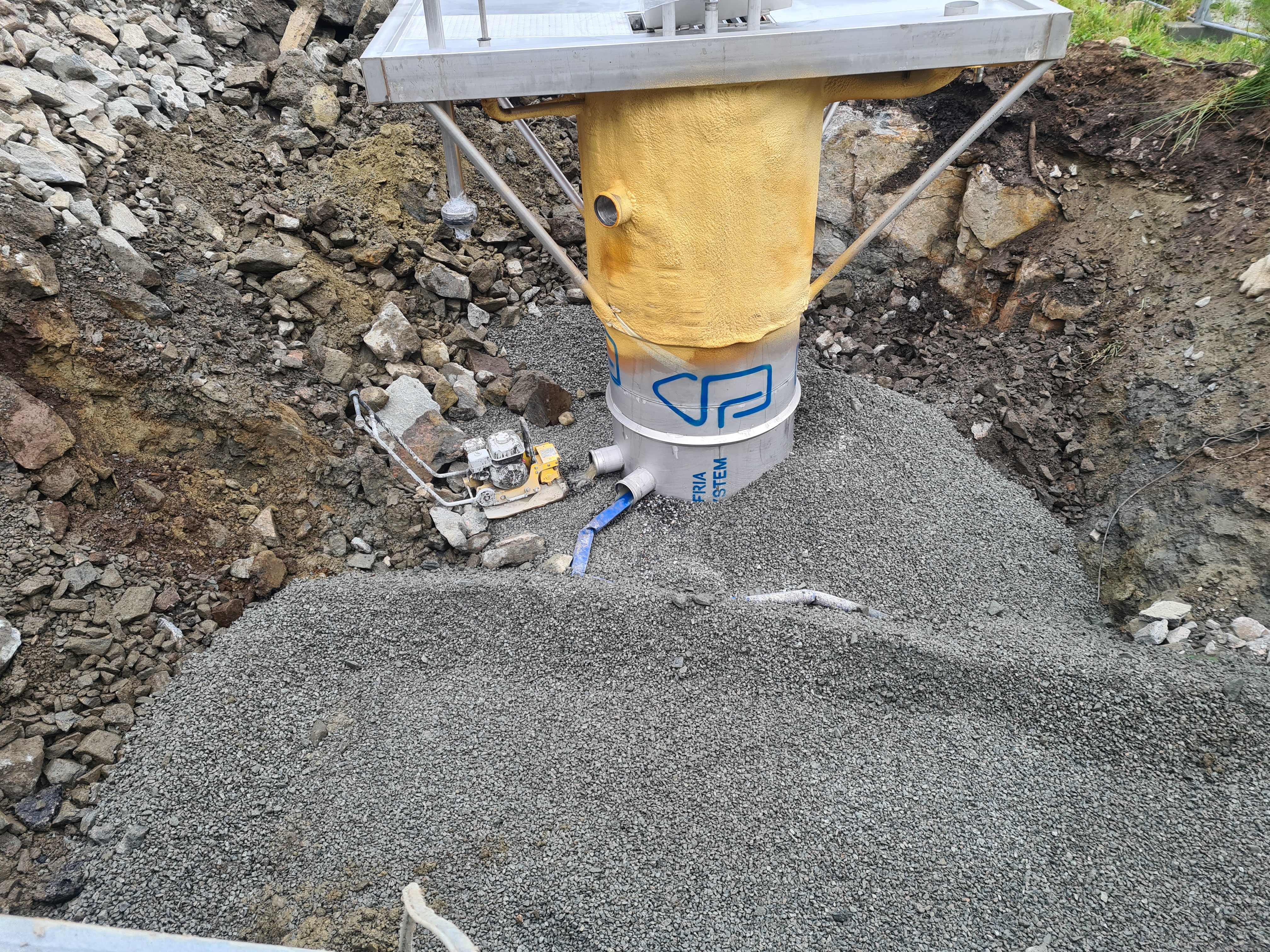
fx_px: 954
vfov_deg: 53.1
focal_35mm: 26
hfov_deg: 67.3
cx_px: 635
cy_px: 476
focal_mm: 5.4
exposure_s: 1/342
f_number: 1.8
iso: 50
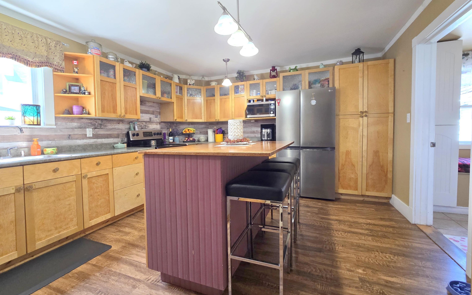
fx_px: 180
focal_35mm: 14
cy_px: 138
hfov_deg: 105.3
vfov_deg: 78.5
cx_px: 239
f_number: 2.2
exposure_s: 1/60
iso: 160
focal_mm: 2.2
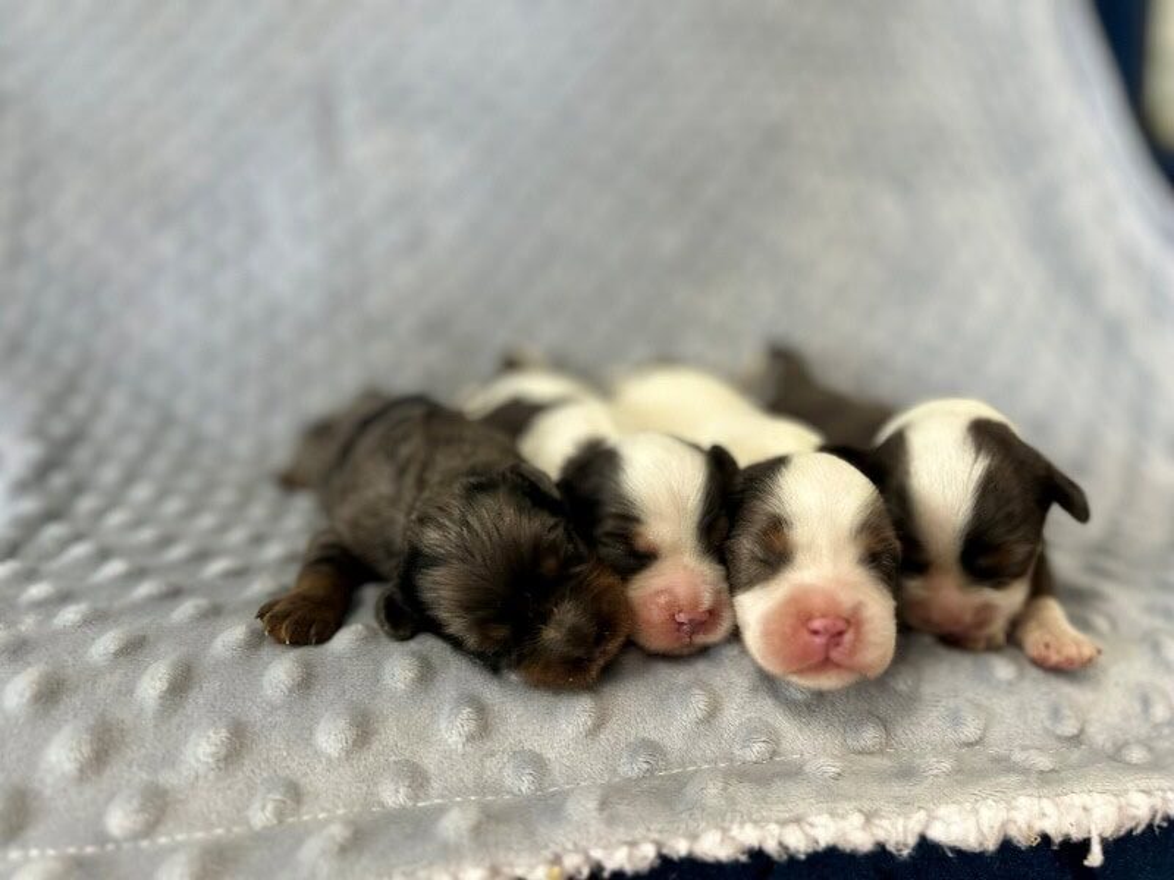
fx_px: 882
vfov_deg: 53.1
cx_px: 587
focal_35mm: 26
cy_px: 440
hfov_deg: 67.3
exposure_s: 1/120
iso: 125
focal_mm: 5.7
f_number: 1.5
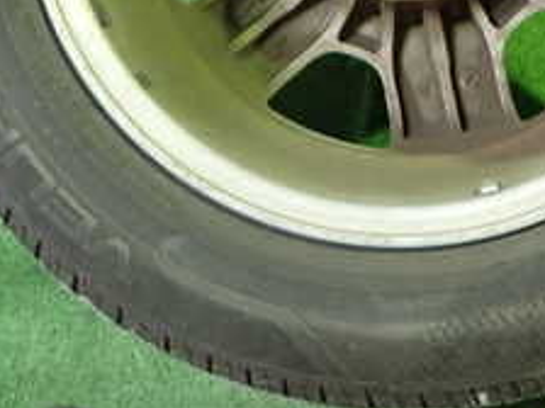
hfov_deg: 28.6
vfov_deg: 20.1
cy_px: -121
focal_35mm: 67
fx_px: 1055
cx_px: 394
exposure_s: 1/30
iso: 500
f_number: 2
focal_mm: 4.5
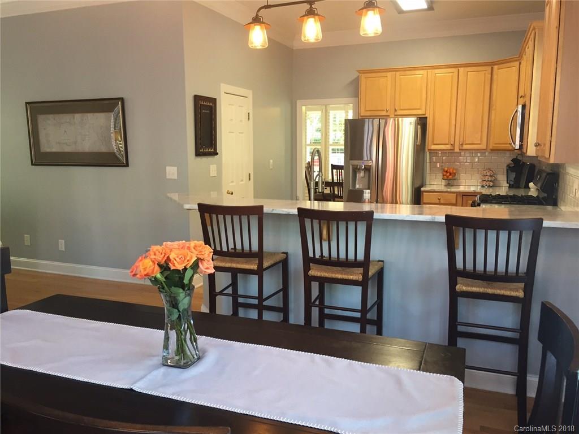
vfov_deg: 48.2
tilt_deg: -8.6
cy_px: 217
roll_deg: -0.1
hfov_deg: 61.7
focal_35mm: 29
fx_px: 485
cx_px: 290
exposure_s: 1/30
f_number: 2.2
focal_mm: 4.15
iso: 80
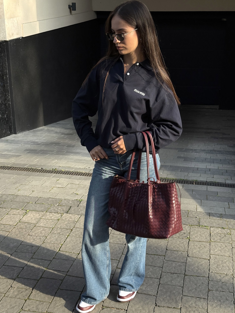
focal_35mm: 49
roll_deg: +0.2
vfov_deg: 38.9
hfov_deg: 29.7
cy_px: 157
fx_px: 444
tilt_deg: -20.2
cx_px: 118
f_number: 1.78
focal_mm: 6.76
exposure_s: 1/1055
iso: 100
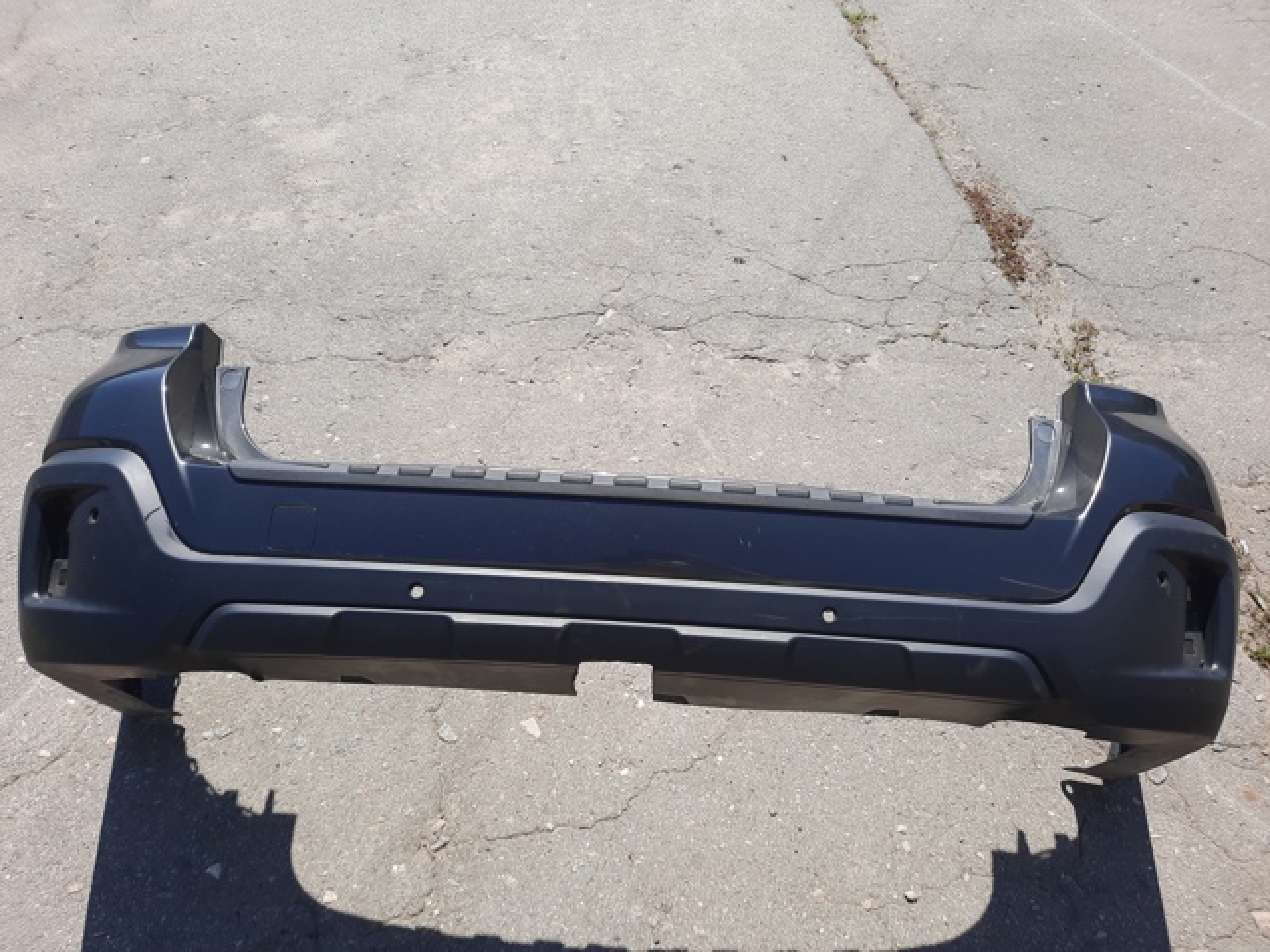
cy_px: 476
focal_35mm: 25
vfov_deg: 54.9
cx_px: 635
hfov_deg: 69.4
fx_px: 917
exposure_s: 1/729
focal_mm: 4.6
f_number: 2
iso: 32
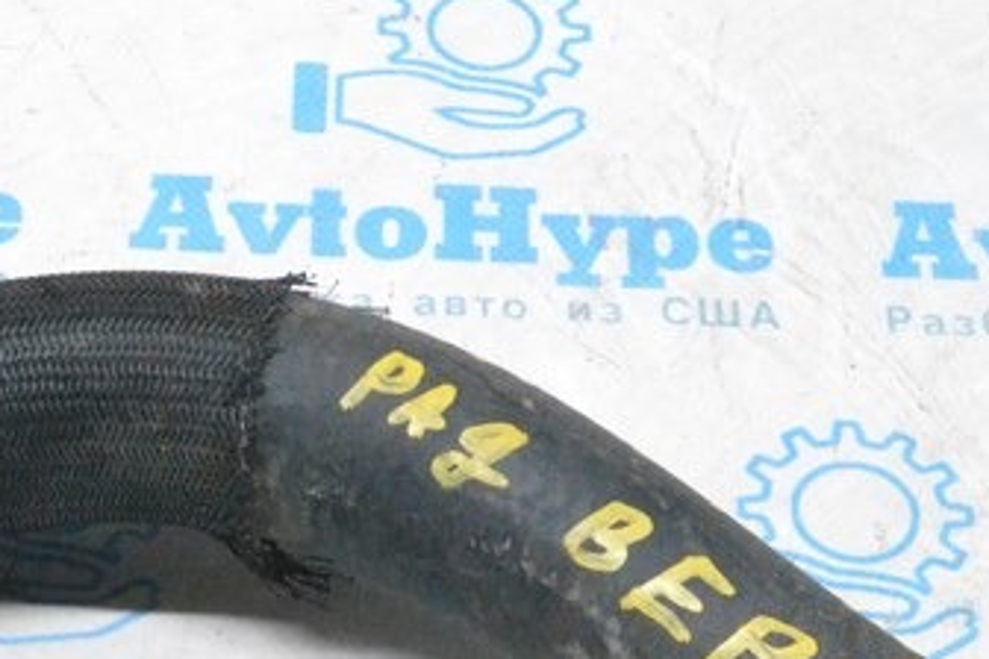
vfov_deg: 10.7
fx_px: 3516
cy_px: 452
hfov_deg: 16.0
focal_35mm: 128
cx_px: 347
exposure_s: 1/160
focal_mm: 28
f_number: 9
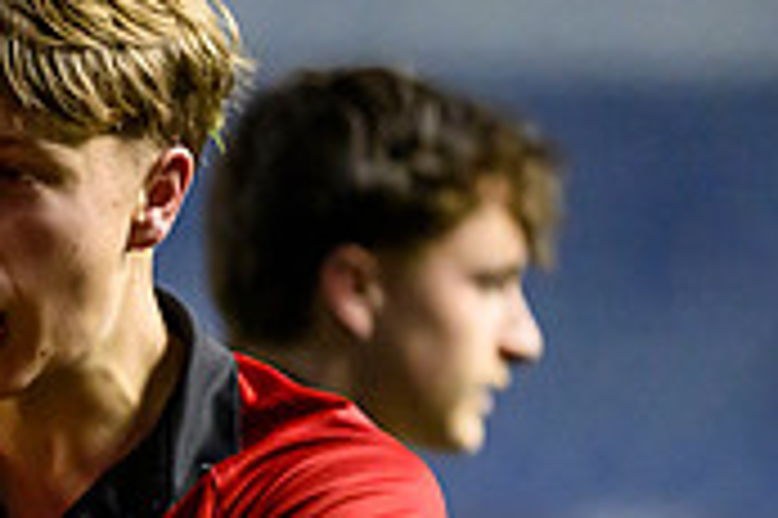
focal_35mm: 1344
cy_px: 318
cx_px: -508
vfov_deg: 1.0
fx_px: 29017
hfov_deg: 1.5
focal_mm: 400
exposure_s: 1/1000
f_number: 3.2
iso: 10000
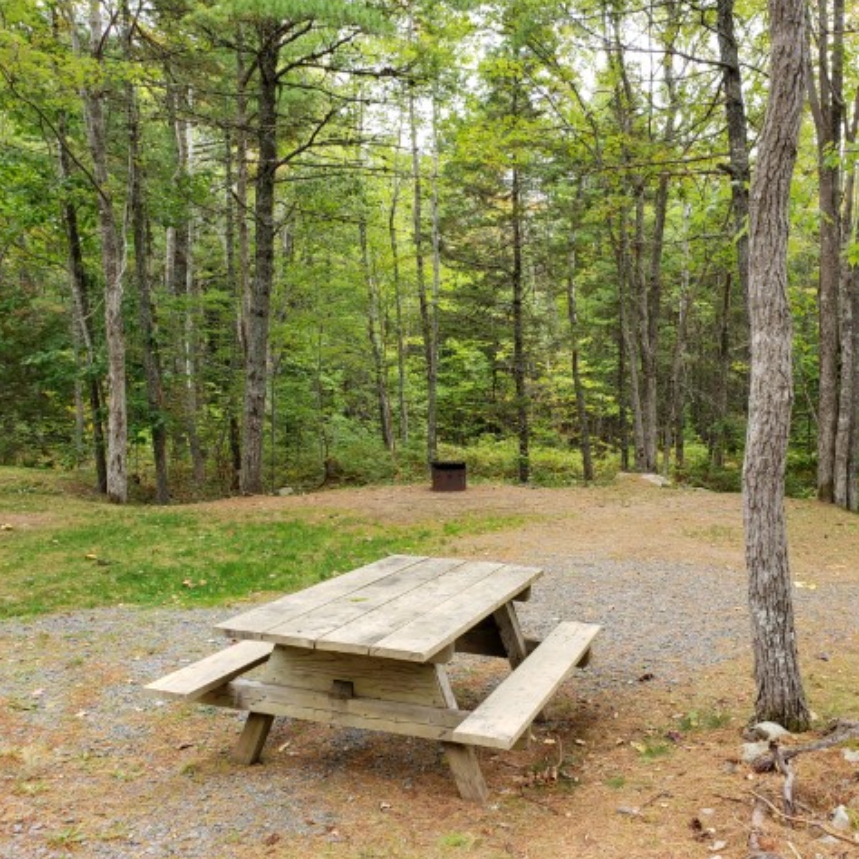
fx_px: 870
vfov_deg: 52.5
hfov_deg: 52.1
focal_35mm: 31
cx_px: 529
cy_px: 431
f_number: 2.4
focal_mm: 4.3
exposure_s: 1/100
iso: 80
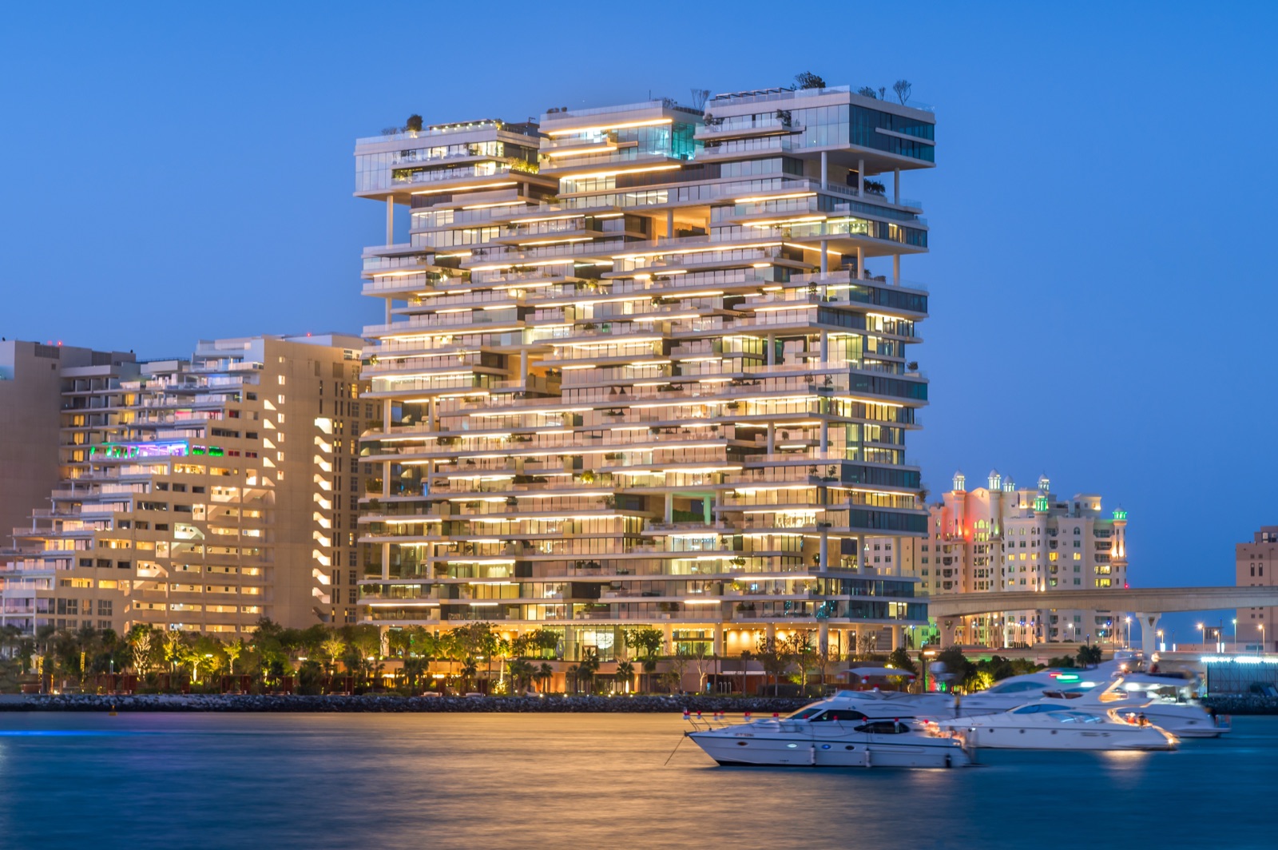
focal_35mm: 62
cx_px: 639
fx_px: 2199
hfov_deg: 32.4
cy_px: 425
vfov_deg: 21.9
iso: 80
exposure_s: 10
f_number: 8
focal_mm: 62
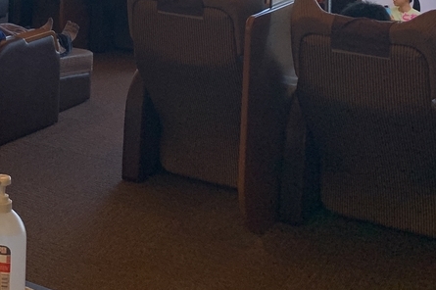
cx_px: -8
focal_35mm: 73
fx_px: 883
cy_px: -118
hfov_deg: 26.2
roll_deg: -1.7
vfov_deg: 17.2
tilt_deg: -2.2
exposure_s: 1/121
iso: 64
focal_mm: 4.25
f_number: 1.8
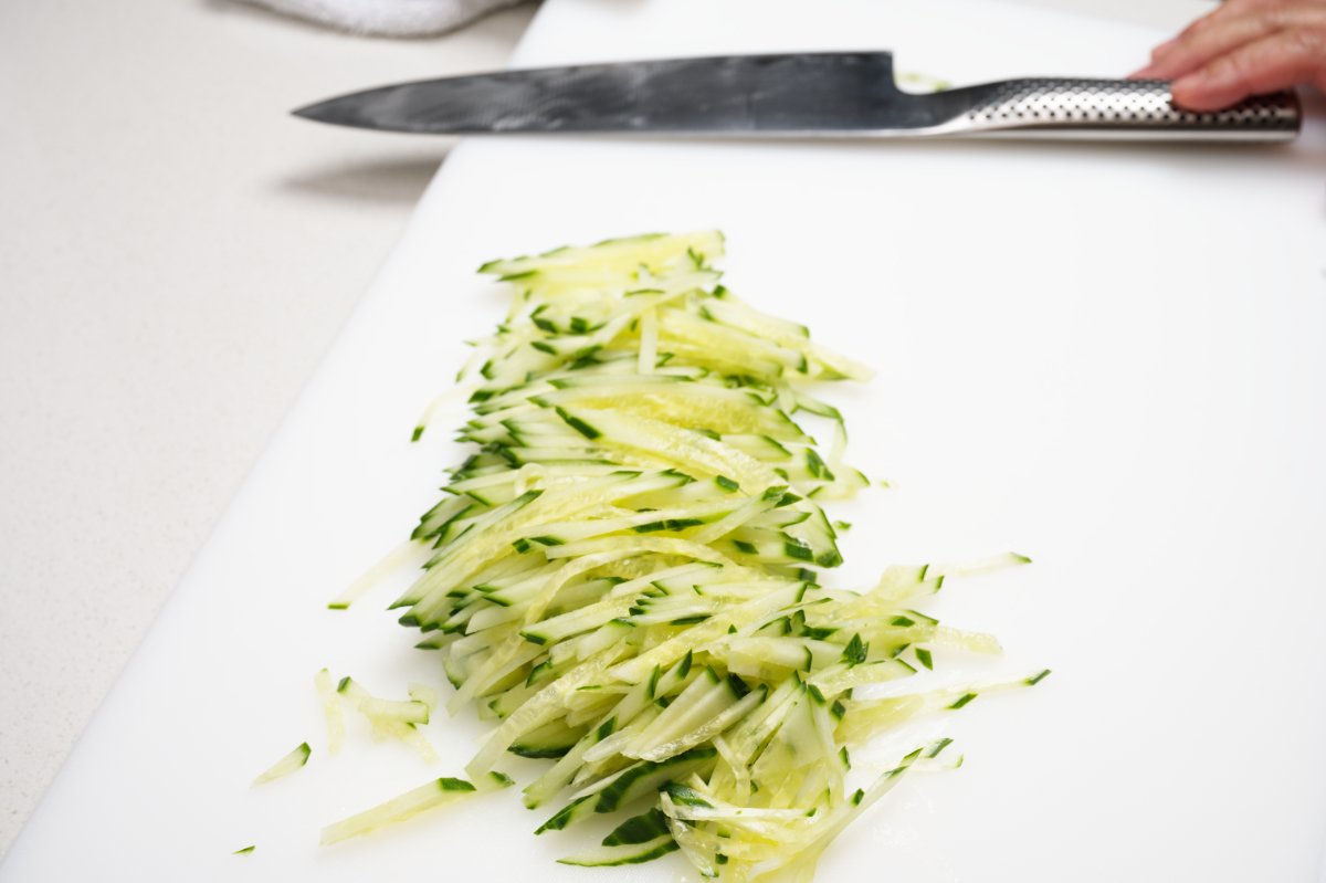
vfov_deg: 25.0
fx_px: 1988
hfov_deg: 36.9
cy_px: 442
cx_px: 663
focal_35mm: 54
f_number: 8
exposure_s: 1/200
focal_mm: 54
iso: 200
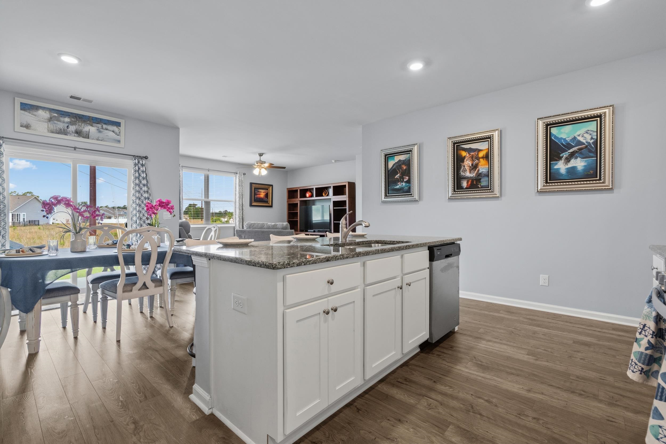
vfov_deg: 73.8
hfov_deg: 96.7
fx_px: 296
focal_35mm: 16
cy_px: 222
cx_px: 333
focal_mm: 16
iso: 800
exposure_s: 1/15
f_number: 8
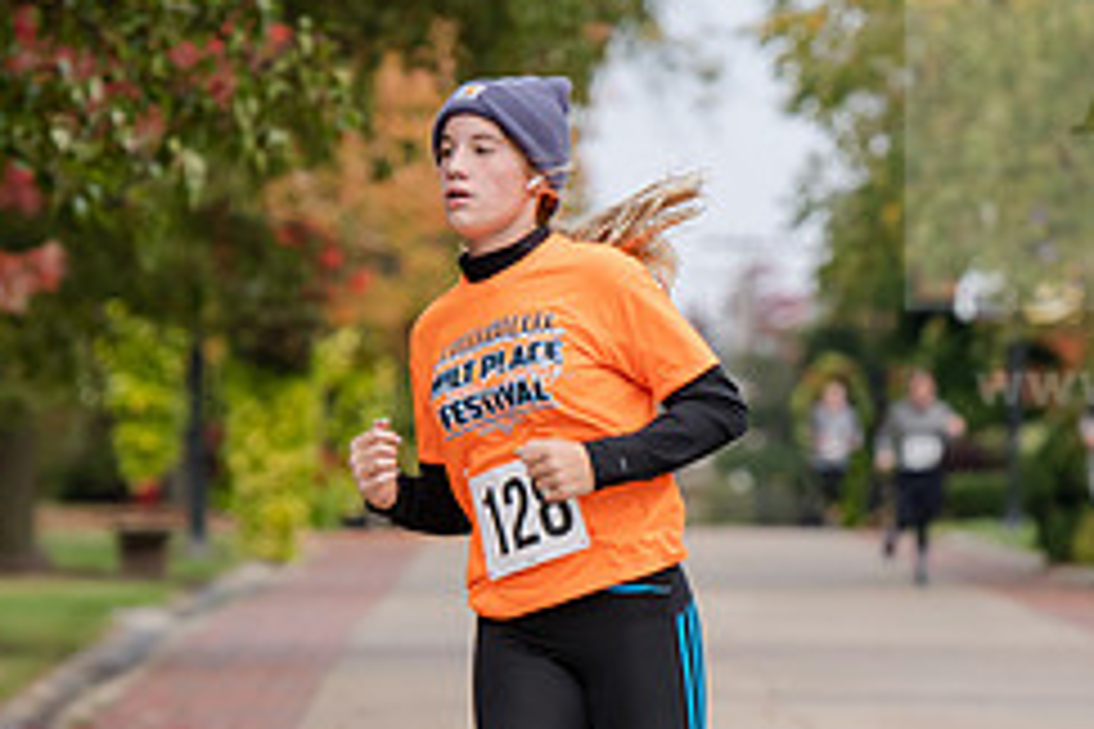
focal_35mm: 418
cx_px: 770
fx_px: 12702
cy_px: 479
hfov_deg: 4.9
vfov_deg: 3.3
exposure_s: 1/500
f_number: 5
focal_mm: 175
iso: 500
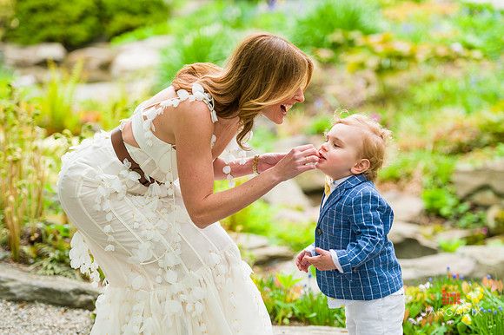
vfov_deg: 11.8
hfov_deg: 17.7
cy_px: 168
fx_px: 1623
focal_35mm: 116
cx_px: 252
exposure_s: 1/320
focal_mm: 116
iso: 200
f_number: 3.2
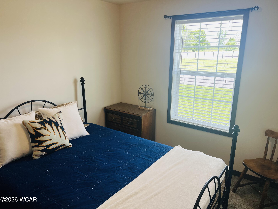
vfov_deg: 53.1
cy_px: 104
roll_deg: -0.3
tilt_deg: -16.0
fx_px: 209
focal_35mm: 26
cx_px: 139
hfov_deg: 67.3
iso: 40
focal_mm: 5.7
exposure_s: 1/167
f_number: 1.5
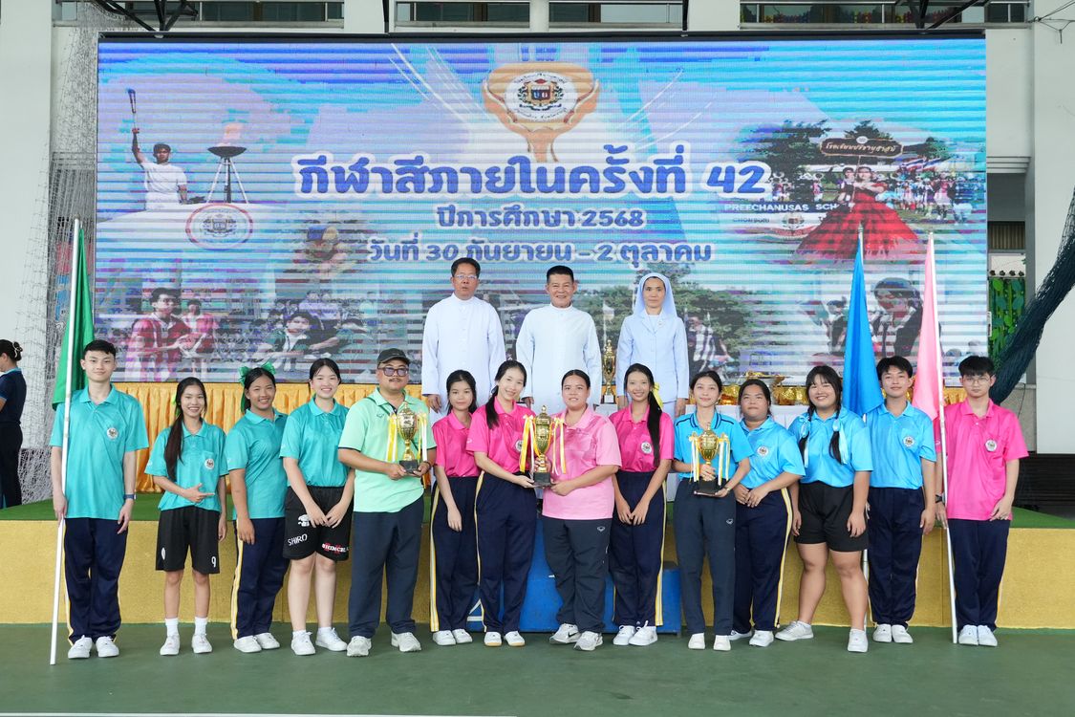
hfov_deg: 46.4
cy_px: 358
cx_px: 538
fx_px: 1254
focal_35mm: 42
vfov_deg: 31.9
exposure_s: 1/640
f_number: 5.6
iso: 3200
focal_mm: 28
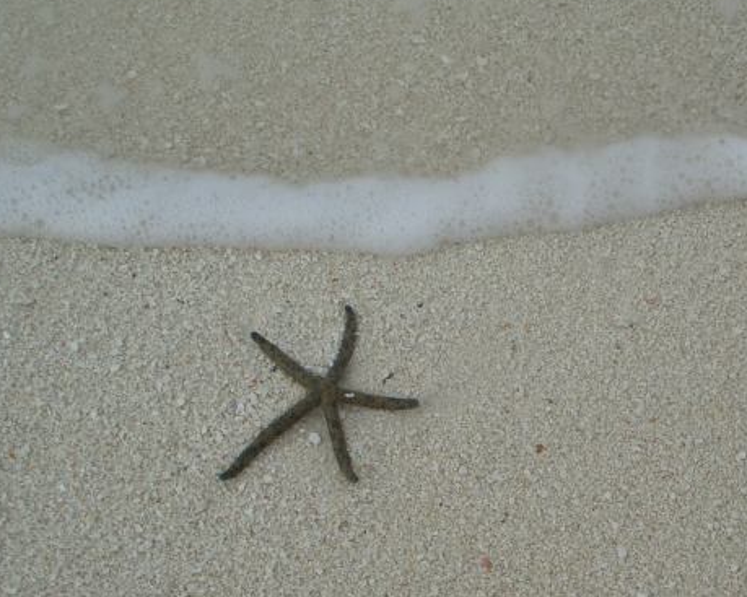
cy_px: 366
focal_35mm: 49
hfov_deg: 37.6
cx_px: 503
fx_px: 1083
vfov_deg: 30.7
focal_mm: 7.81
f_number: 4.1
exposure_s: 1/500
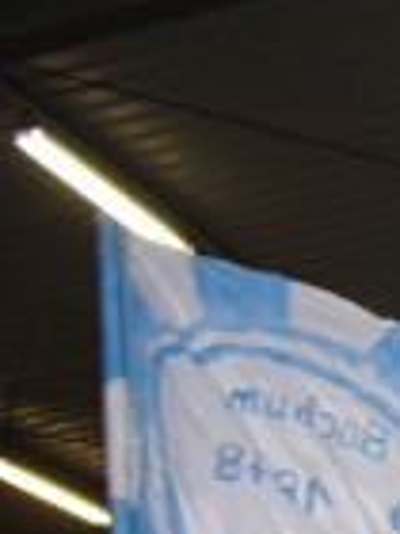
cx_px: 827
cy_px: 574
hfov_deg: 10.7
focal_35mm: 125
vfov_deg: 15.4
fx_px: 1926
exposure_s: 1/60
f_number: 2.8
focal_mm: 5.8
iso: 200
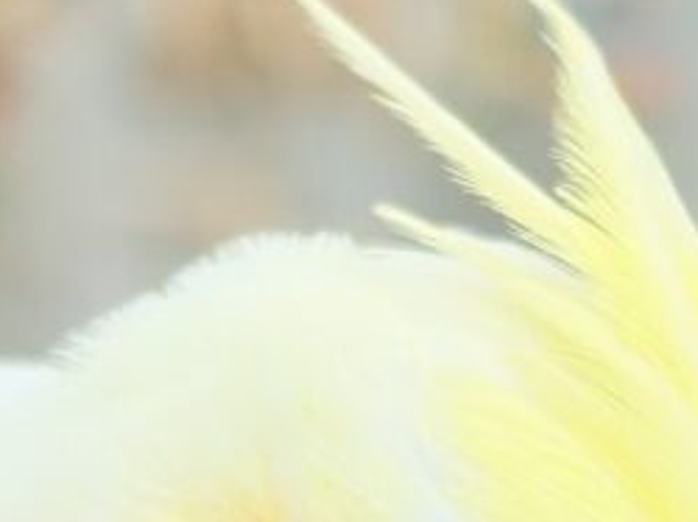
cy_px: 885
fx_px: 5036
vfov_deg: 5.8
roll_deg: +0.5
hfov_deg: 7.9
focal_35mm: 250
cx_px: 815
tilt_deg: -9.2
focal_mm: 5.96
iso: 40
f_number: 1.6
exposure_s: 1/50
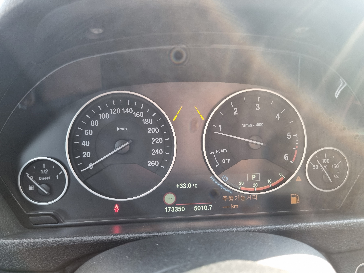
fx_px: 273
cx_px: 182
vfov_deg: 53.1
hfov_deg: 67.3
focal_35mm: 26
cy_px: 136
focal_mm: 5.4
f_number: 1.8
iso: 250
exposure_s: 1/100
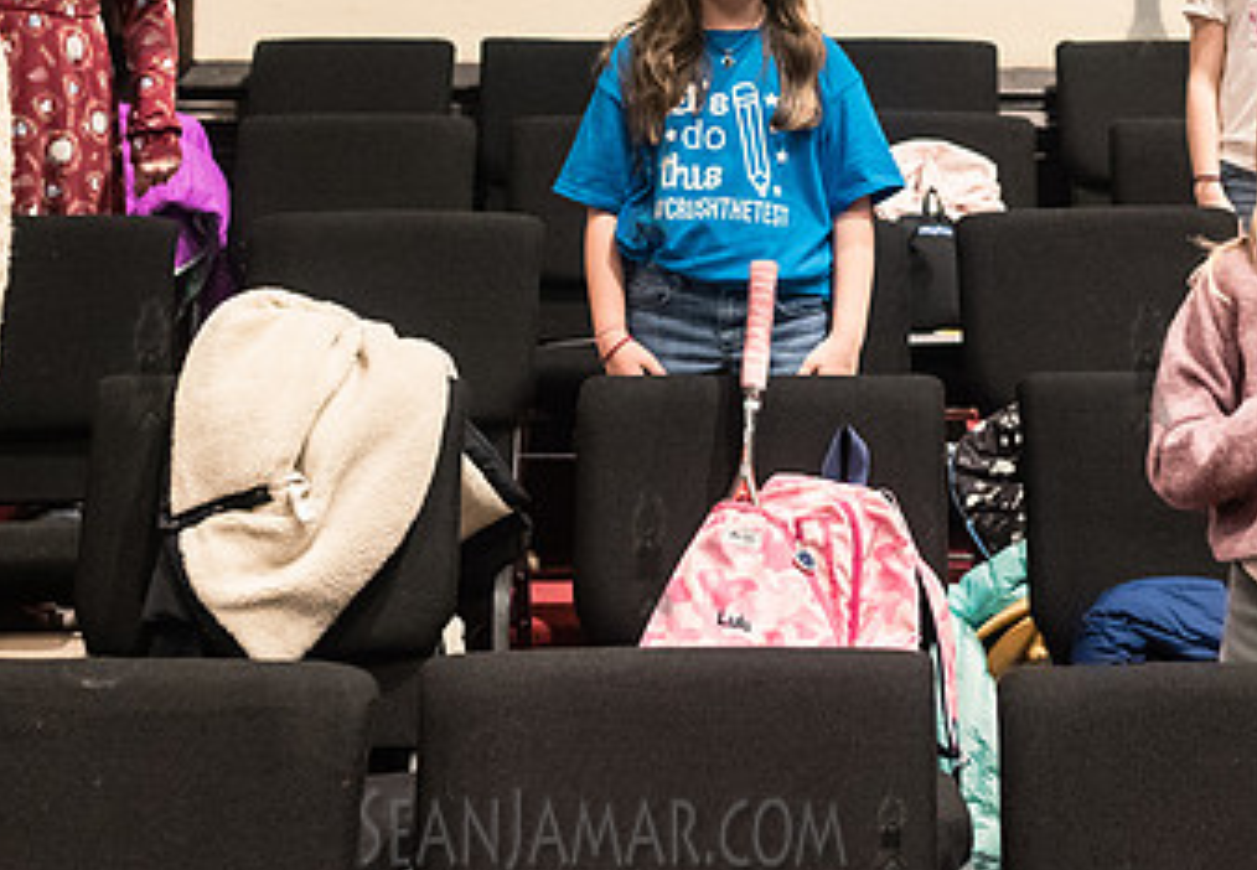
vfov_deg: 19.4
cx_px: 829
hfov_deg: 28.0
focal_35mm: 71
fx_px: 2509
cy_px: 104
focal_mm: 35
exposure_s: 1/125
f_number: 3.5
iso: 4000
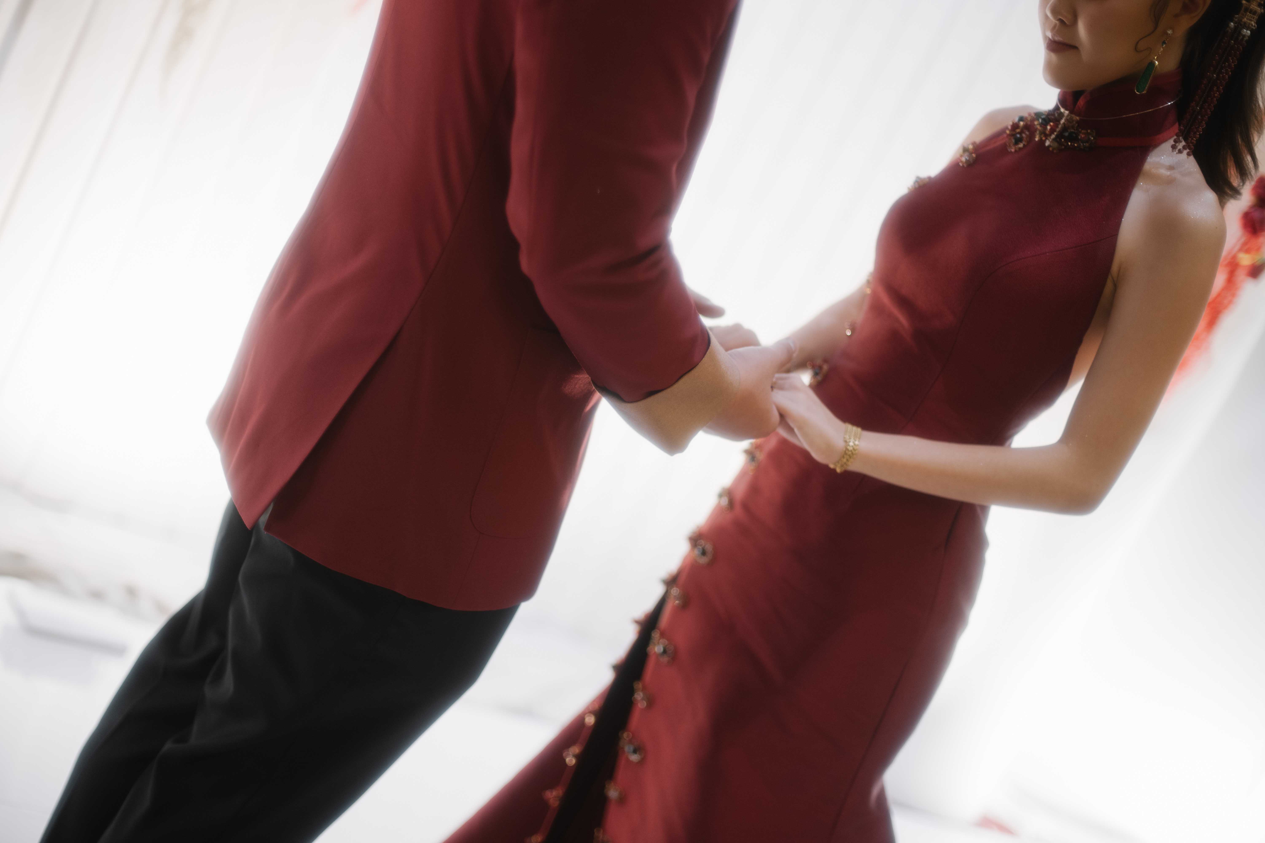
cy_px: 422
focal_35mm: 35
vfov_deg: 37.9
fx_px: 1230
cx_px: 632
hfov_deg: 54.4
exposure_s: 1/125
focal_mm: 35
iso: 400
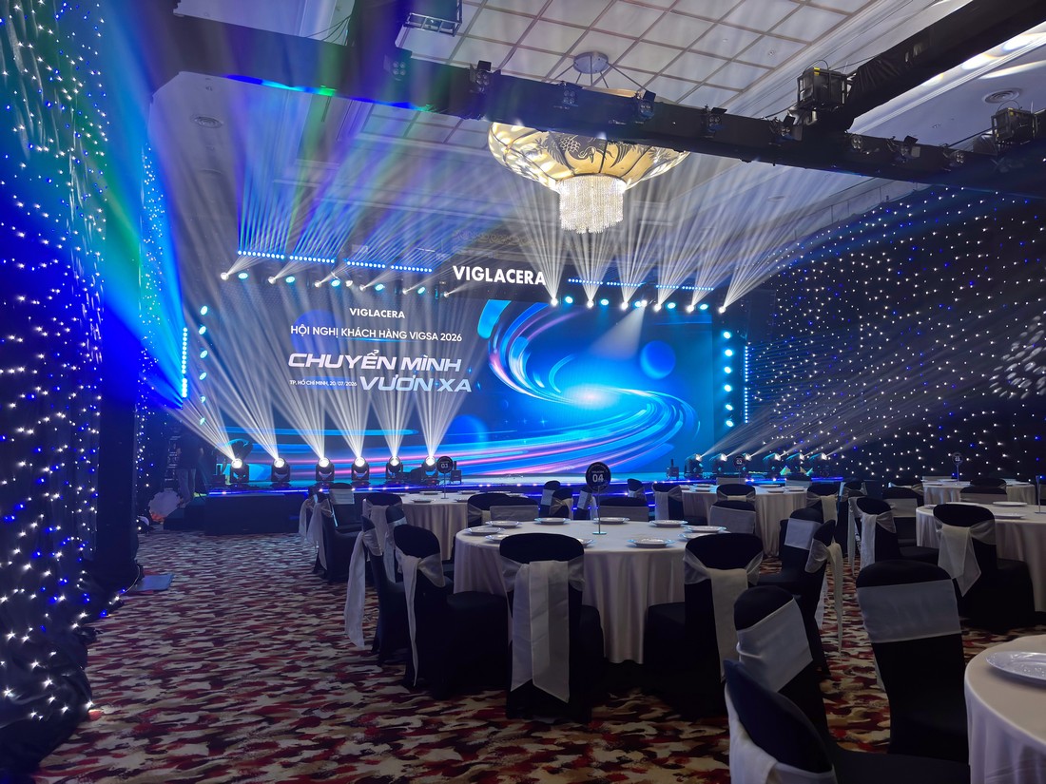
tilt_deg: +3.9
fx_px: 786
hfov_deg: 67.3
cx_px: 523
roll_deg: +0.2
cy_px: 392
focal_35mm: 26
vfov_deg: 53.1
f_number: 1.6
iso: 80
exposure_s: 1/80
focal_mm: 5.96
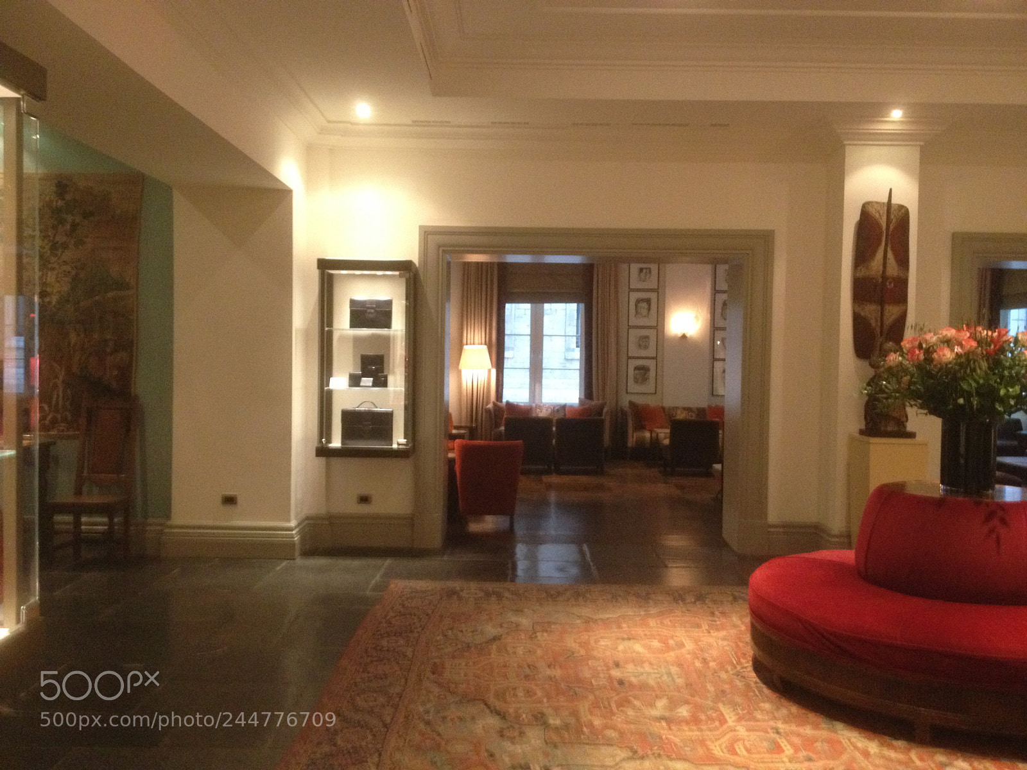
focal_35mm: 35
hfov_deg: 52.6
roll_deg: -1.7
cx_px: 514
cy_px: 385
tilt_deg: -2.5
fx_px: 1038
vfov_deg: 40.7
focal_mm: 4.28
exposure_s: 1/15
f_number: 2.4
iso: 400
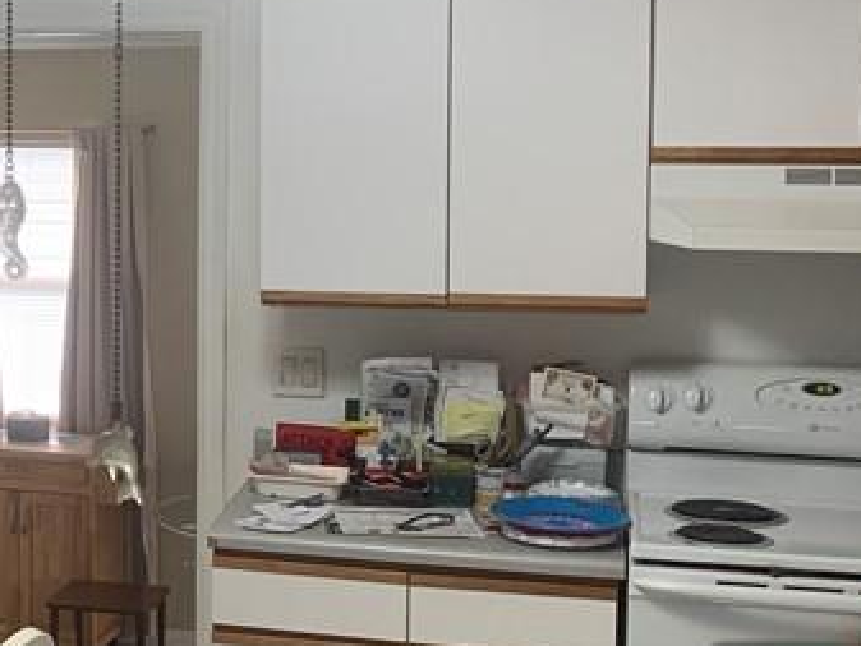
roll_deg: -0.5
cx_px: -84
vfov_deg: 18.6
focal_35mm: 79
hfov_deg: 23.2
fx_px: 1966
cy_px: 248
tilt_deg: -4.5
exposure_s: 1/60
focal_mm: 4.25
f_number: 1.8
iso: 100
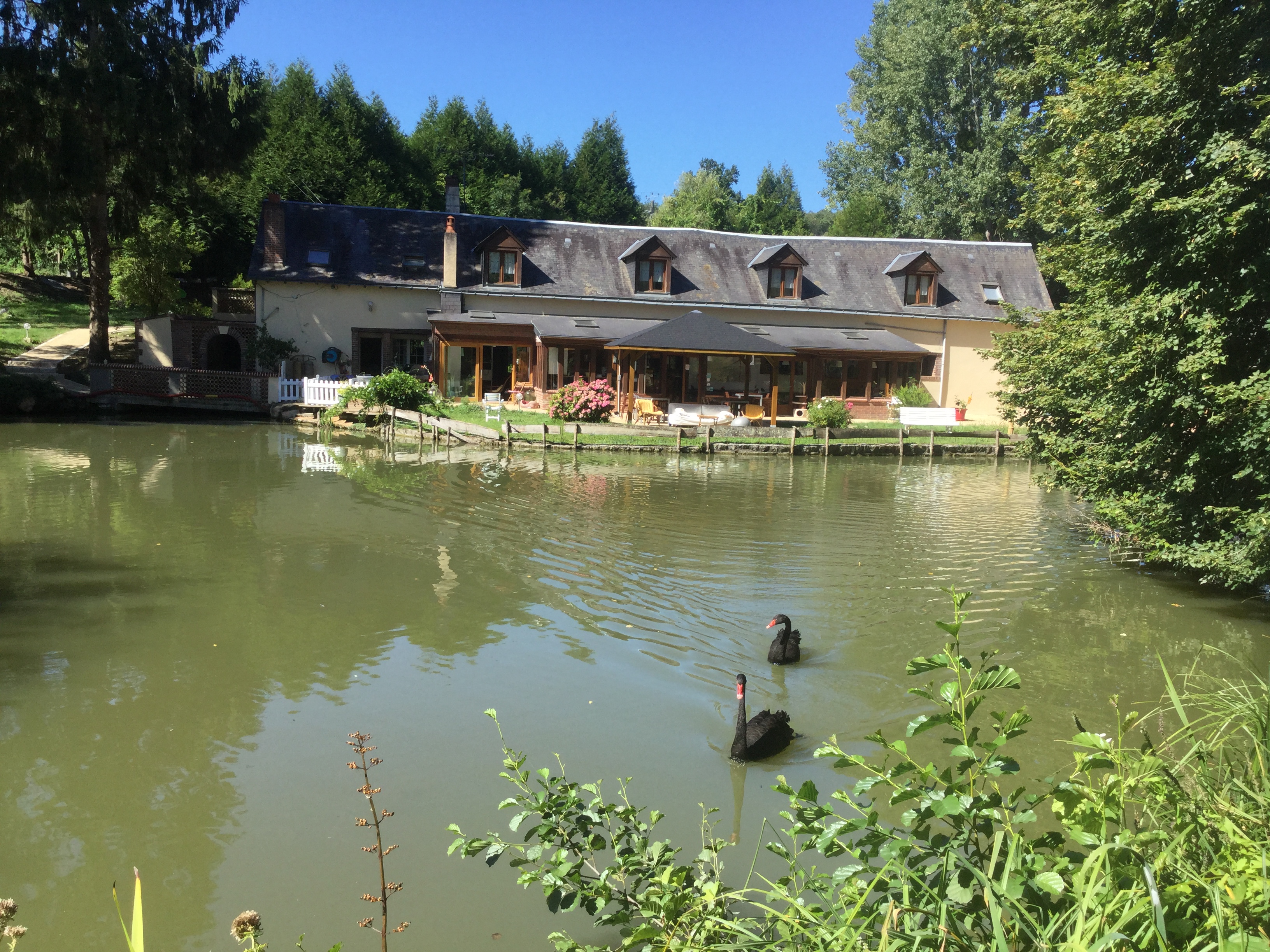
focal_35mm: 31
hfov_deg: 58.4
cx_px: 635
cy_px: 476
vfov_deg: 45.4
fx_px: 1137
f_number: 2.4
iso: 25
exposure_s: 1/741
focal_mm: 3.3
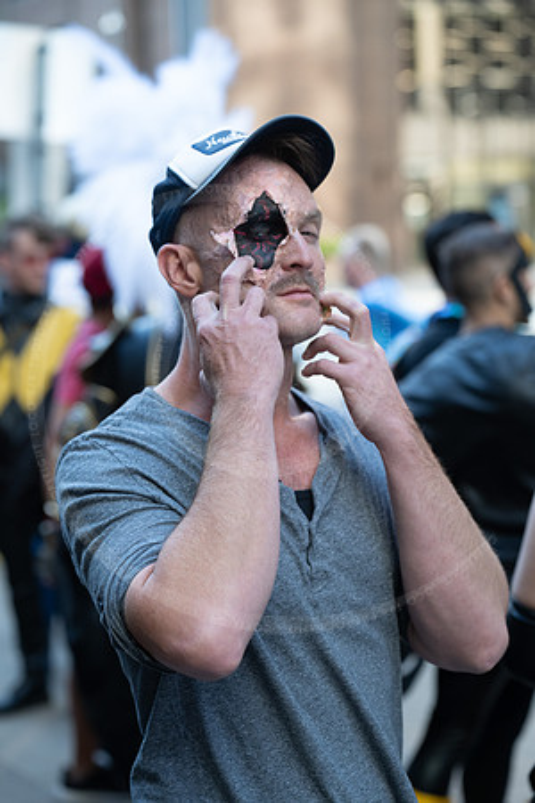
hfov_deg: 16.1
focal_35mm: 85
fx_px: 1895
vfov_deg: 23.9
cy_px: 402
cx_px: 268
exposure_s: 1/500
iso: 1000
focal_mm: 85
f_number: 3.5
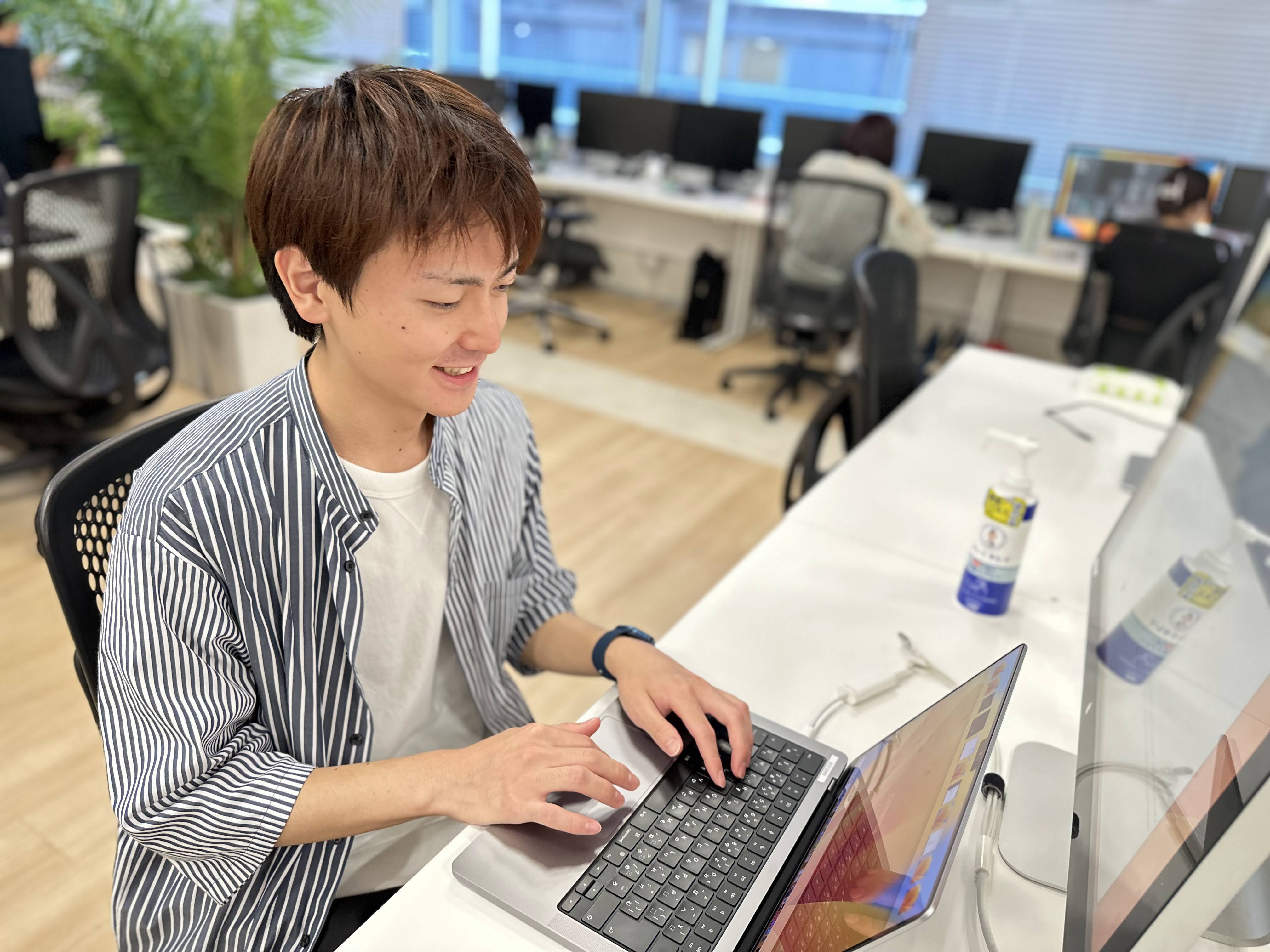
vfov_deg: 56.8
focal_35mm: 24
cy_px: 476
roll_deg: -5.6
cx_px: 635
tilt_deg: -26.6
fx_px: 881
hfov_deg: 71.6
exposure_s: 1/59
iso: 250
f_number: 1.78
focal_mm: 6.86
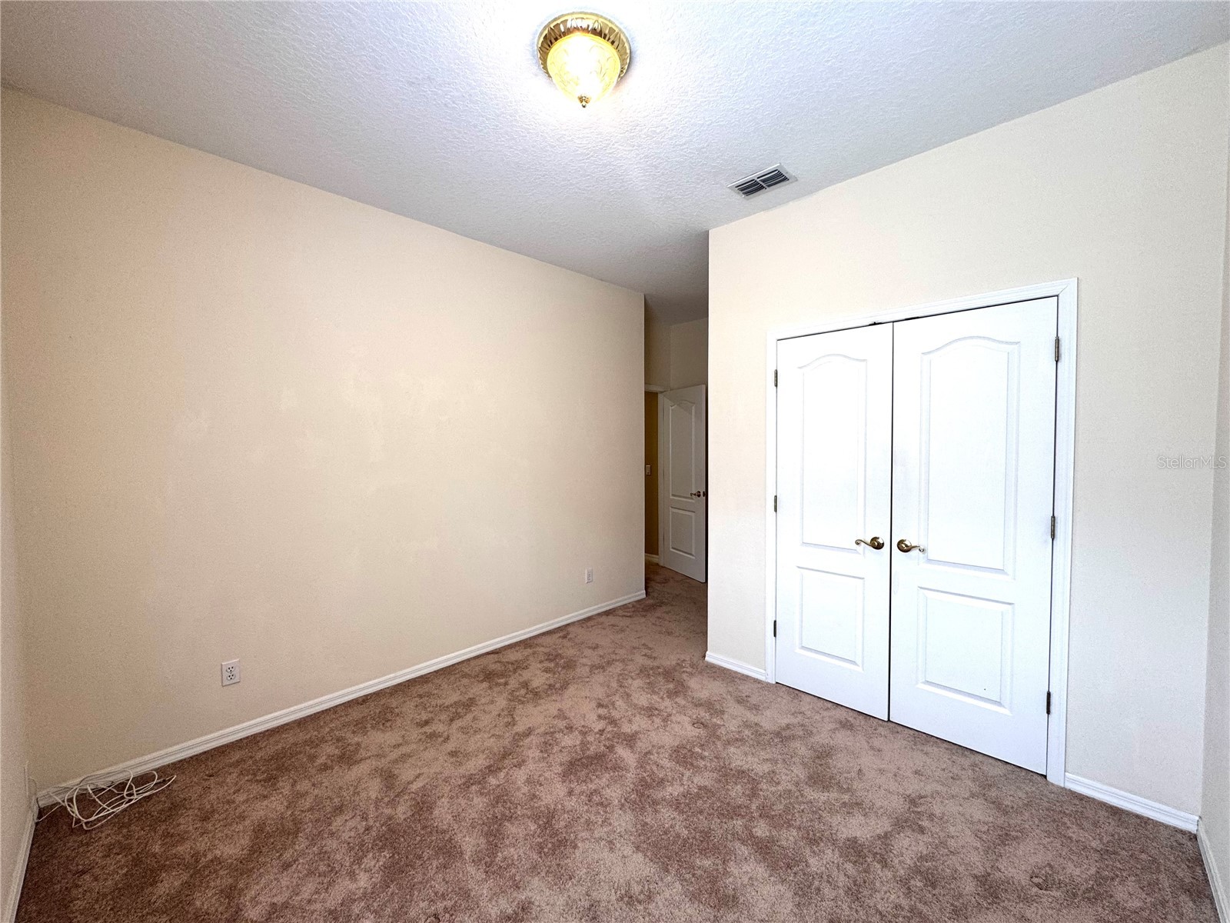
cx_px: 615
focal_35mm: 14
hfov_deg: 102.1
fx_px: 497
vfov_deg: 85.7
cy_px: 462
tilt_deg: -2.7
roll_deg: +0.1
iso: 100
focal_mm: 2.22
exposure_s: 1/99
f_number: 2.2
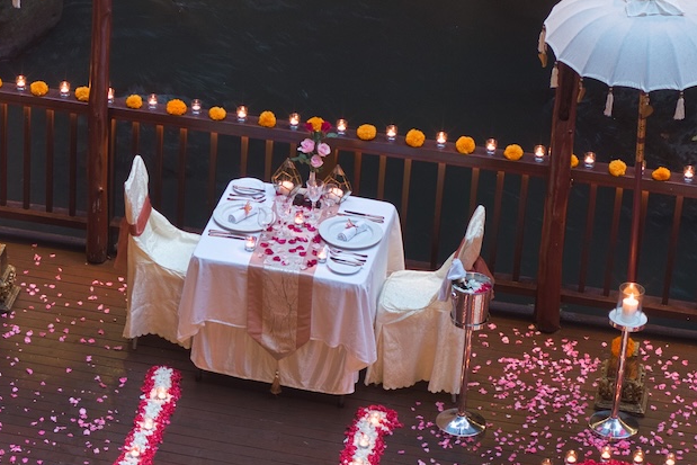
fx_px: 2847
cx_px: 21
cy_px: 118
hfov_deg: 13.8
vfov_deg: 9.3
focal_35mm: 147
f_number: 5.6
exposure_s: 1/6
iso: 100
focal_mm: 45
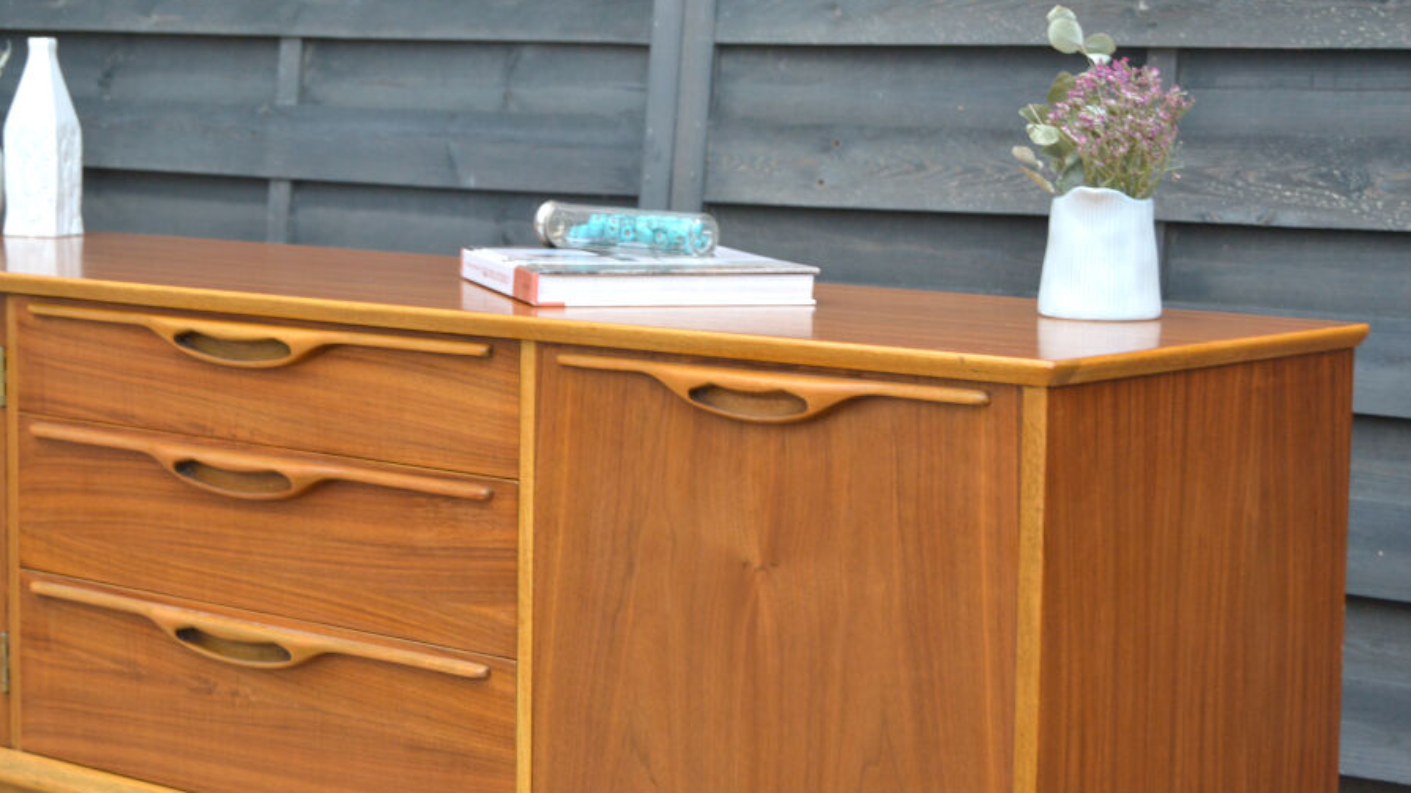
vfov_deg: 15.3
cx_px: 706
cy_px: 339
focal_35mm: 79
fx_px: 2955
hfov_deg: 26.9
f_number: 5.6
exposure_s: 1/60
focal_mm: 50
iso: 720
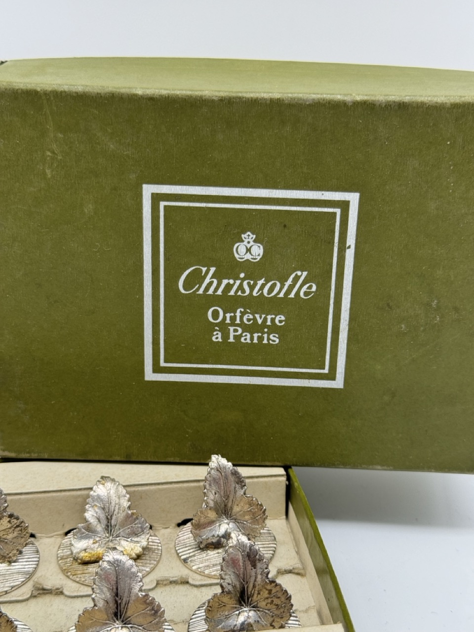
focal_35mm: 48
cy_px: 316
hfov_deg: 30.3
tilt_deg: -20.2
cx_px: 237
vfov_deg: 39.7
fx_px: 876
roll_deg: -1.2
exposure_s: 1/174
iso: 50
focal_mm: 6.76
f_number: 1.78
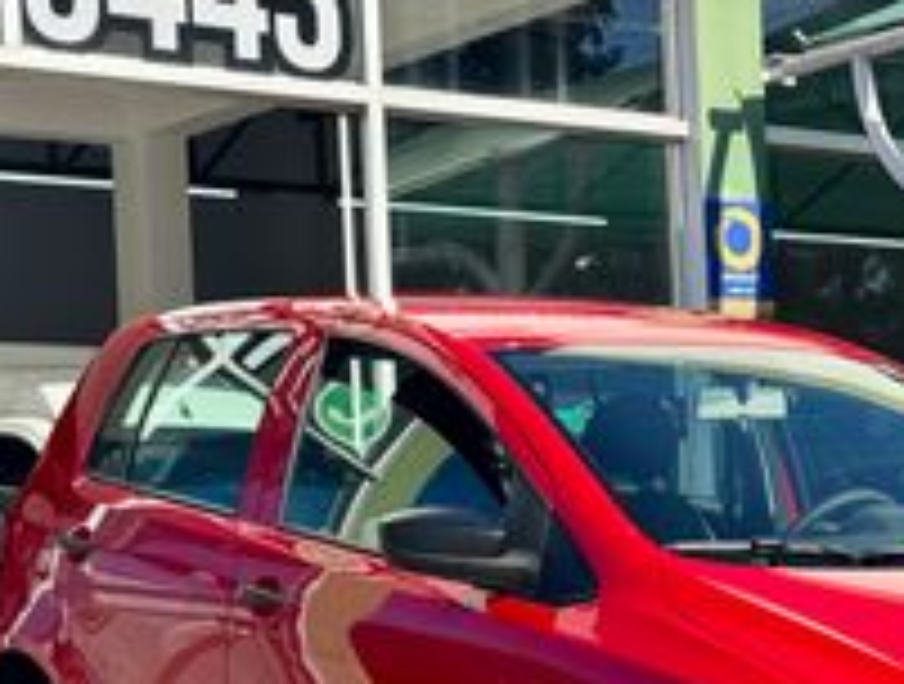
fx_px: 2934
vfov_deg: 13.2
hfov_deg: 17.4
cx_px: 729
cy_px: 580
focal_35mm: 112
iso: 64
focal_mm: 6.76
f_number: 1.78
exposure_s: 1/2045
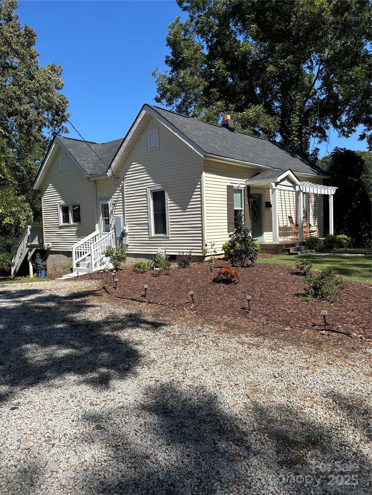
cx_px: 186
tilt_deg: -3.2
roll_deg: +2.2
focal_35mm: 26
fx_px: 373
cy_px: 248
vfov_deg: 67.3
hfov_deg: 53.1
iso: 50
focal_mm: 5.96
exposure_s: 1/2778
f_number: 1.6
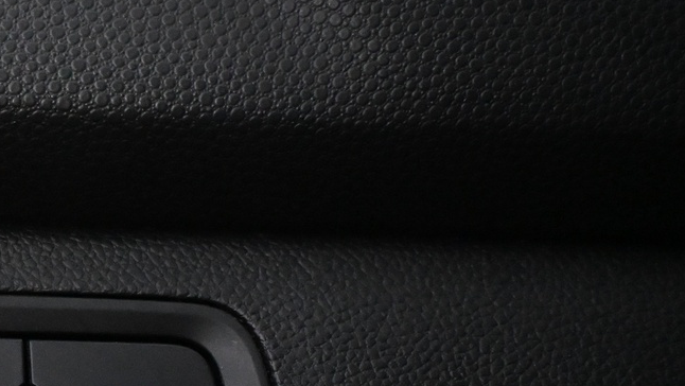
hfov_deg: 23.5
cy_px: 413
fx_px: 1538
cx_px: -69
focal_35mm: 85
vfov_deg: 14.0
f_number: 4
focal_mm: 21.5
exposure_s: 1/60
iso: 7200
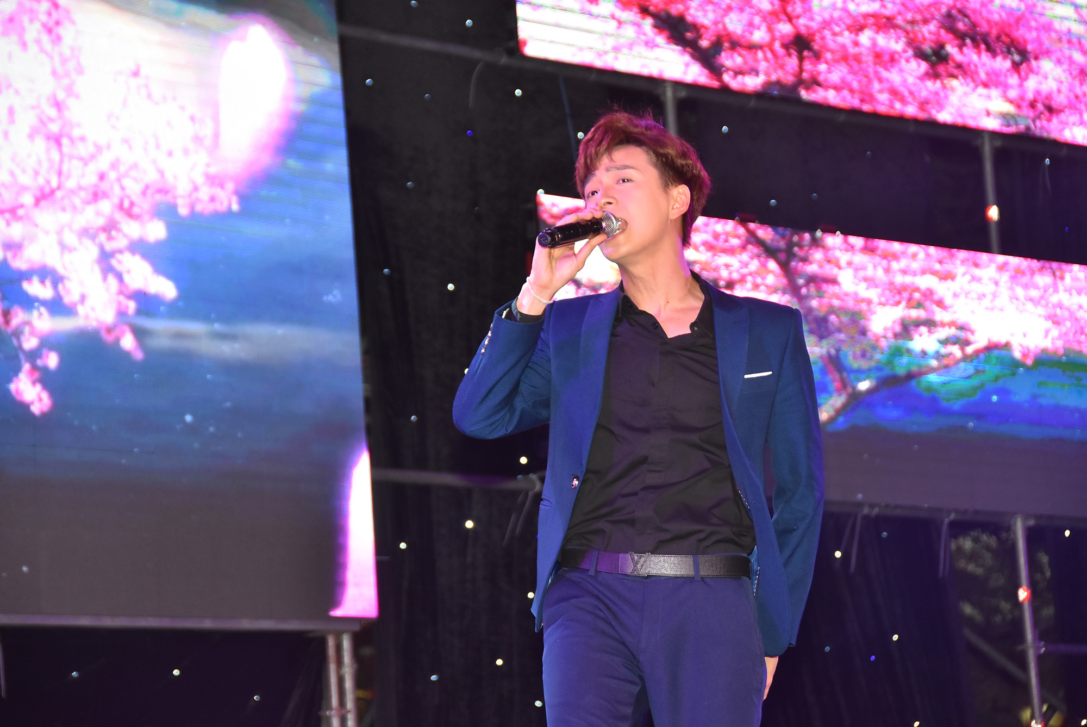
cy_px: 364
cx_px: 544
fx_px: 4759
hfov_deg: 13.0
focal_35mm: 158
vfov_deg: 8.7
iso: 800
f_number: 5.3
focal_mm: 105
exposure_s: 1/200
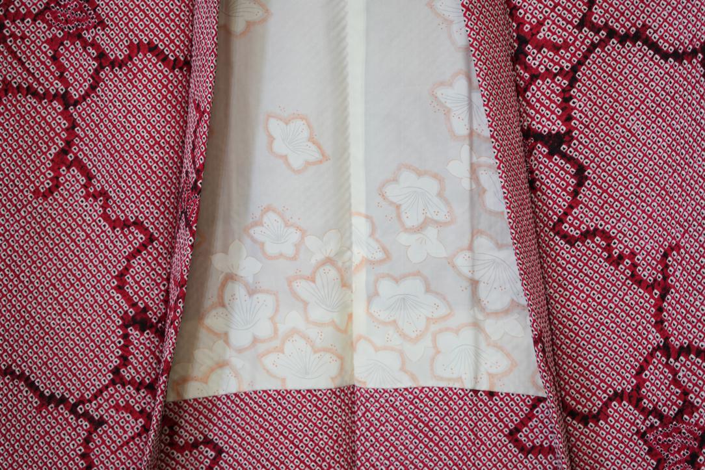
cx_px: 352
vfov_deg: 13.0
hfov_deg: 19.5
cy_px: 235
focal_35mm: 105
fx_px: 2056
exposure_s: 1/125
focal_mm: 105
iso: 1000
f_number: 4
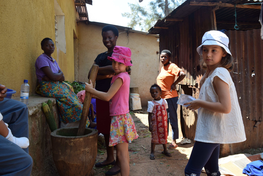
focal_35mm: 27
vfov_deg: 48.0
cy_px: 88
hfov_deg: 67.4
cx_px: 132
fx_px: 197
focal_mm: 18
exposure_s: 1/60
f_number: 8
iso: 100
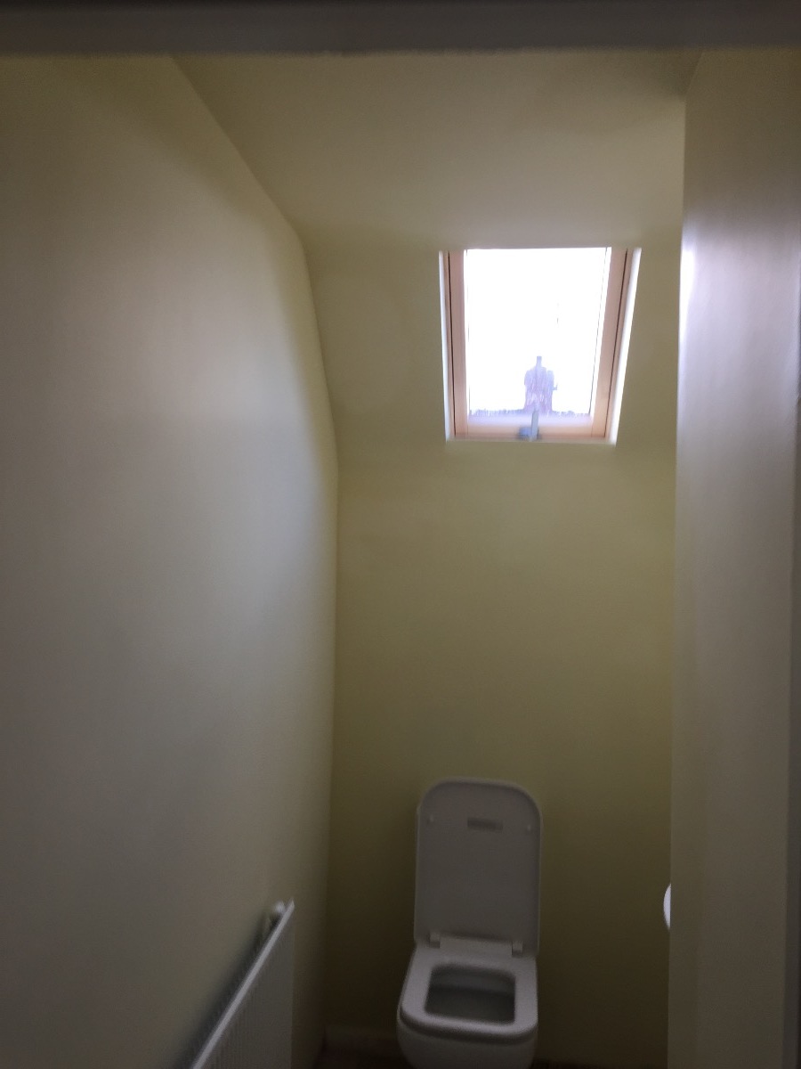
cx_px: 400
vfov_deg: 61.7
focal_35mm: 29
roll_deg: -1.9
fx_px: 895
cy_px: 534
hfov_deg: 48.2
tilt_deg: +2.1
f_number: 2.2
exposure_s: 1/50
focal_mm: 4.15
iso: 32
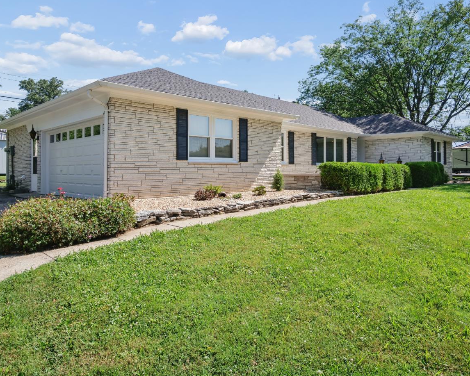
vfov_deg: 60.3
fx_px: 320
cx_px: 251
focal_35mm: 23
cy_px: 148
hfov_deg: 72.5
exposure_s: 1/320
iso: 200
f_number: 9
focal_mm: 9
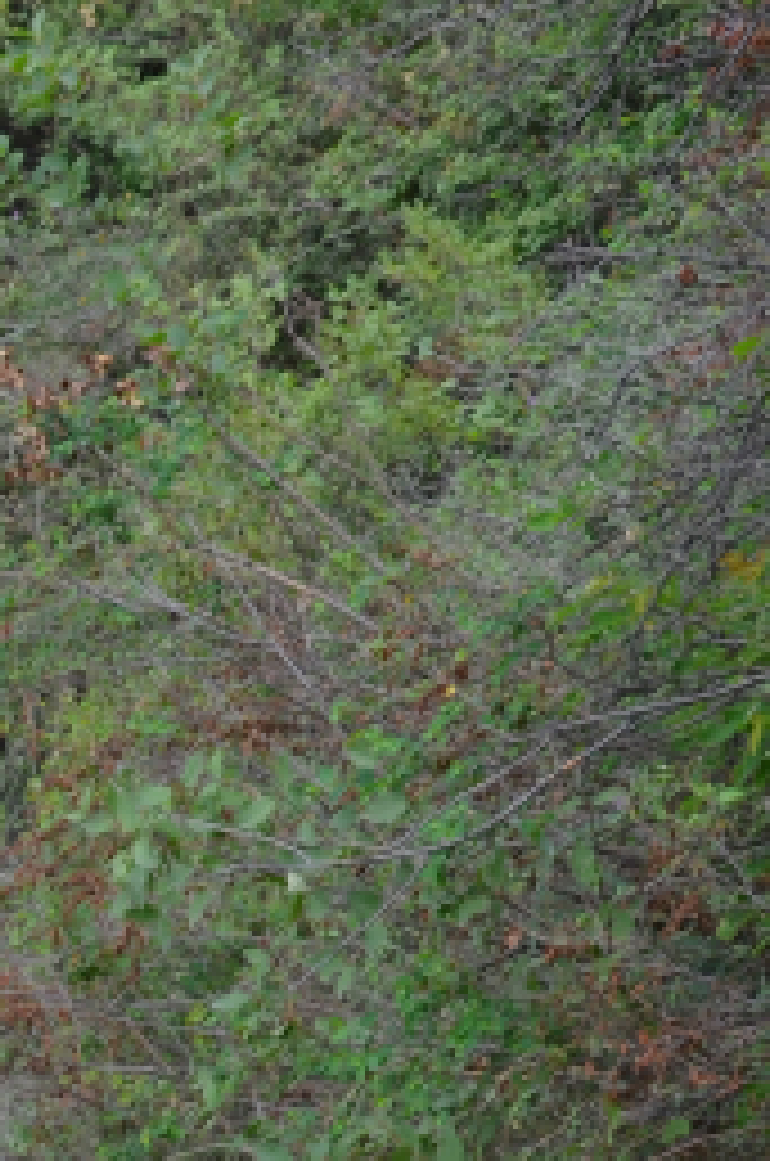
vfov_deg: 18.1
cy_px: 1431
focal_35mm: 107
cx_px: -410
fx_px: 3447
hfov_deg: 12.1
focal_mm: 18
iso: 200
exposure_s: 1/200
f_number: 7.1
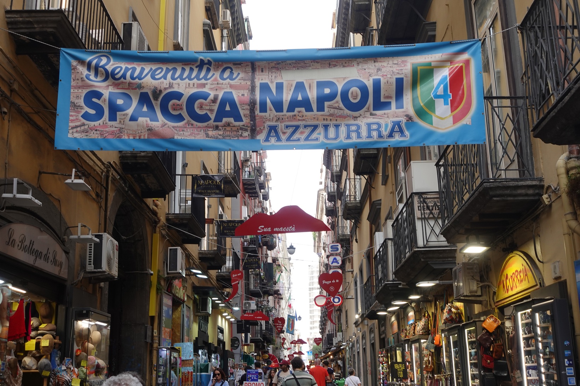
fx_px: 725
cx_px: 290
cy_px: 193
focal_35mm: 45
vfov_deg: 29.9
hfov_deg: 43.6
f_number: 4
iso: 125
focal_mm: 16.62
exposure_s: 1/80
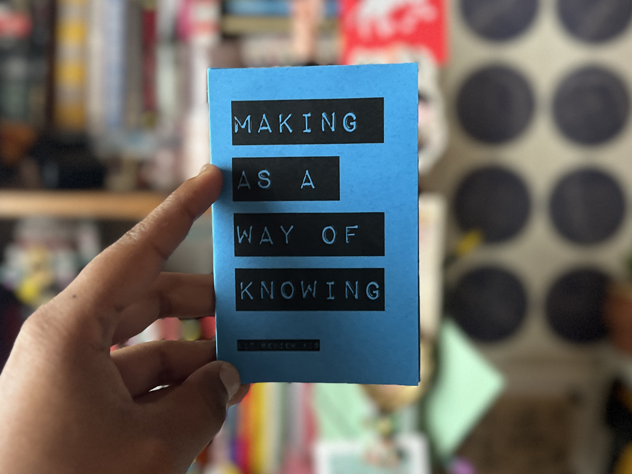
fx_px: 475
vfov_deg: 53.1
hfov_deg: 67.3
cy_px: 237
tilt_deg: -4.5
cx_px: 316
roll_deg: -0.6
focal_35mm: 26
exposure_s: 1/40
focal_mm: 5.1
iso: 500
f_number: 1.6
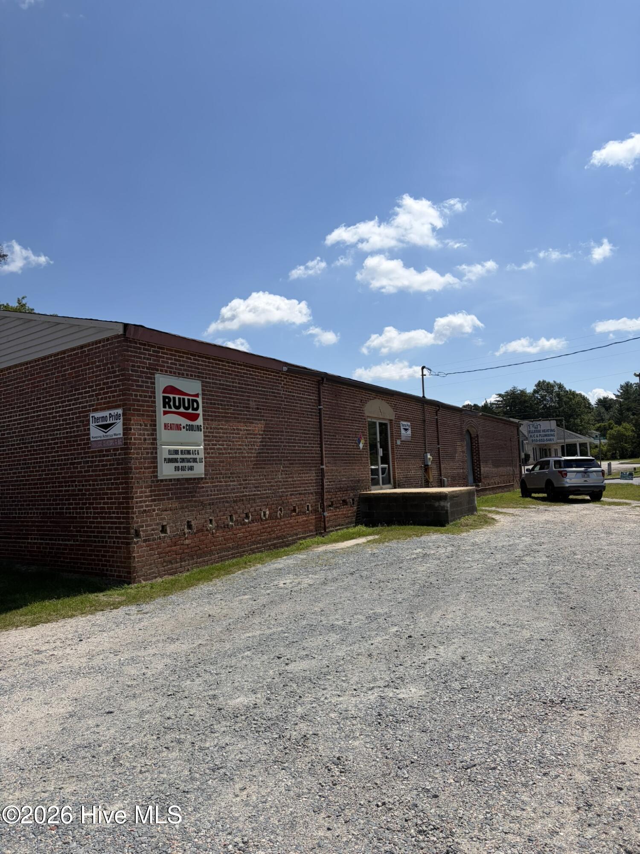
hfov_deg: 53.1
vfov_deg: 67.3
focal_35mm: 26
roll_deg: +1.4
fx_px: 641
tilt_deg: +5.4
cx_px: 320
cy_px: 427
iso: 50
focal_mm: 5.96
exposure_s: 1/7813
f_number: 1.6
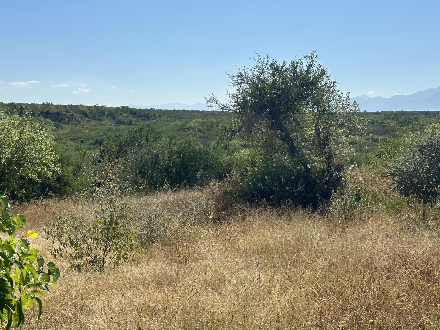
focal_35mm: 48
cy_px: 165
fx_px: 610
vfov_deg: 30.3
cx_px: 220
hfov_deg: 39.7
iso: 64
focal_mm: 6.86
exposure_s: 1/7092
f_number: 1.78
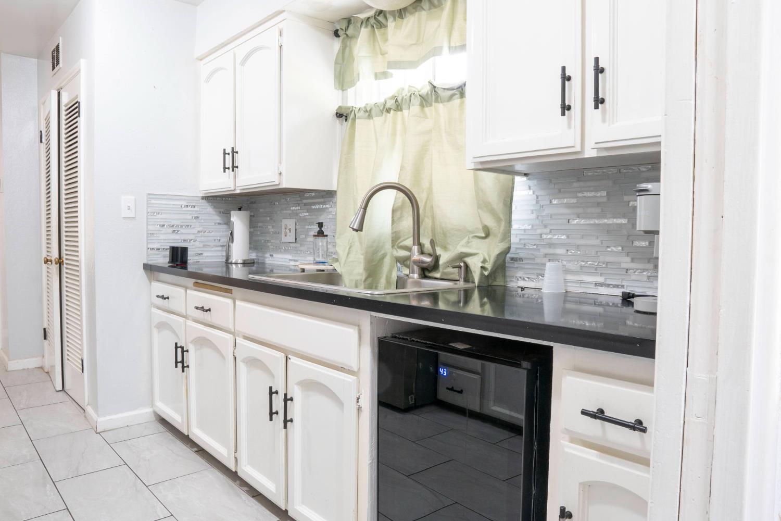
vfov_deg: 53.1
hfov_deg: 73.7
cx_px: 390
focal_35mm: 24
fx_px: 521
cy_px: 260
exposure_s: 1.3
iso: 200
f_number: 13
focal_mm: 16
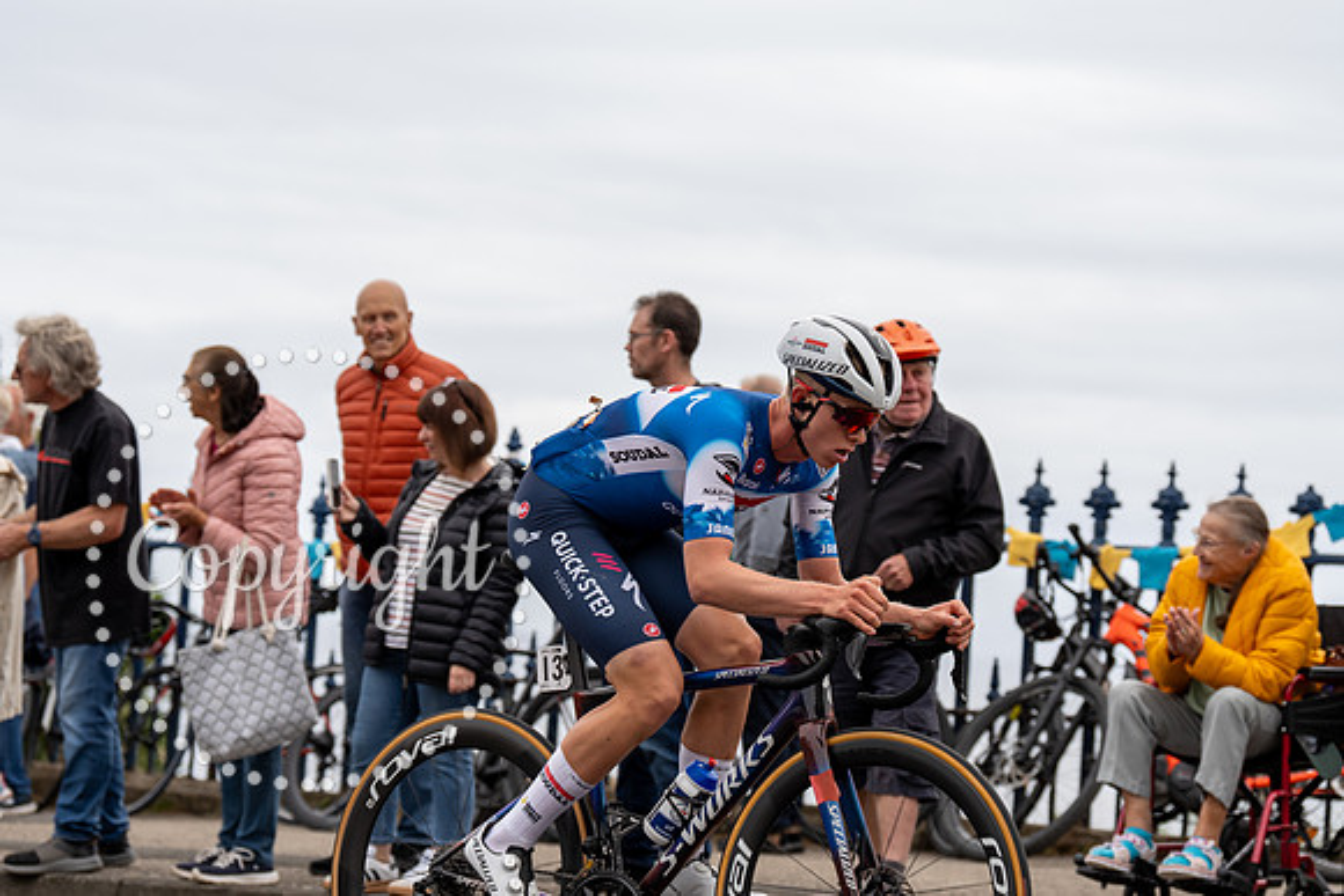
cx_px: 672
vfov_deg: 14.3
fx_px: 3585
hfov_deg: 21.2
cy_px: 448
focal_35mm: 96
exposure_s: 1/1000
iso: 320
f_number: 3.5
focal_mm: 96
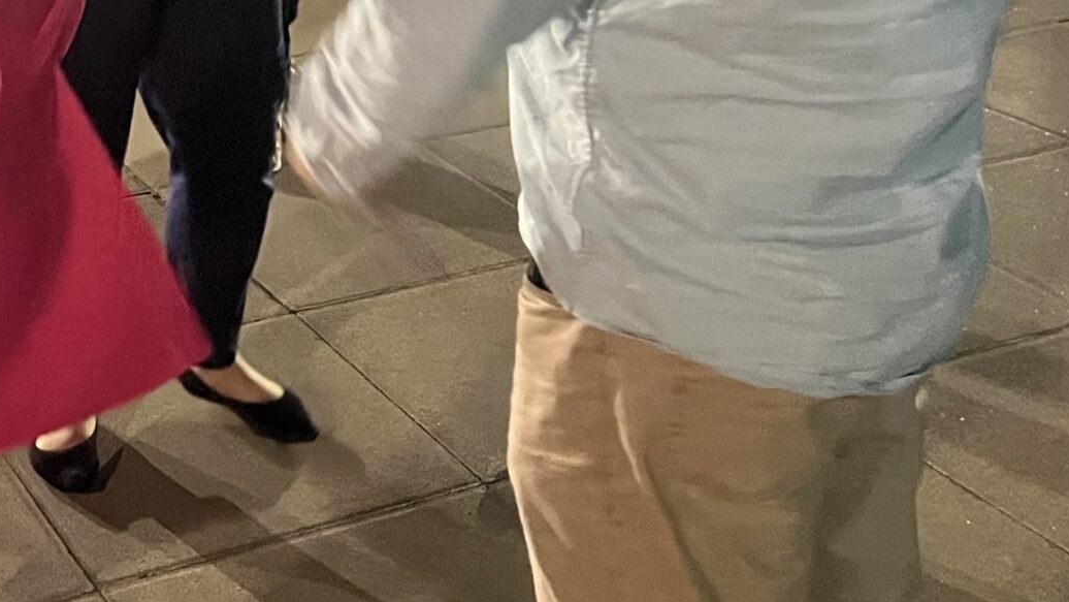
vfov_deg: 16.0
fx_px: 1984
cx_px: 167
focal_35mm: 70
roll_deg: +1.2
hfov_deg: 29.3
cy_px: -264
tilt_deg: -11.1
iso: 640
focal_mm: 5.1
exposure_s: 1/33
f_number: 1.6
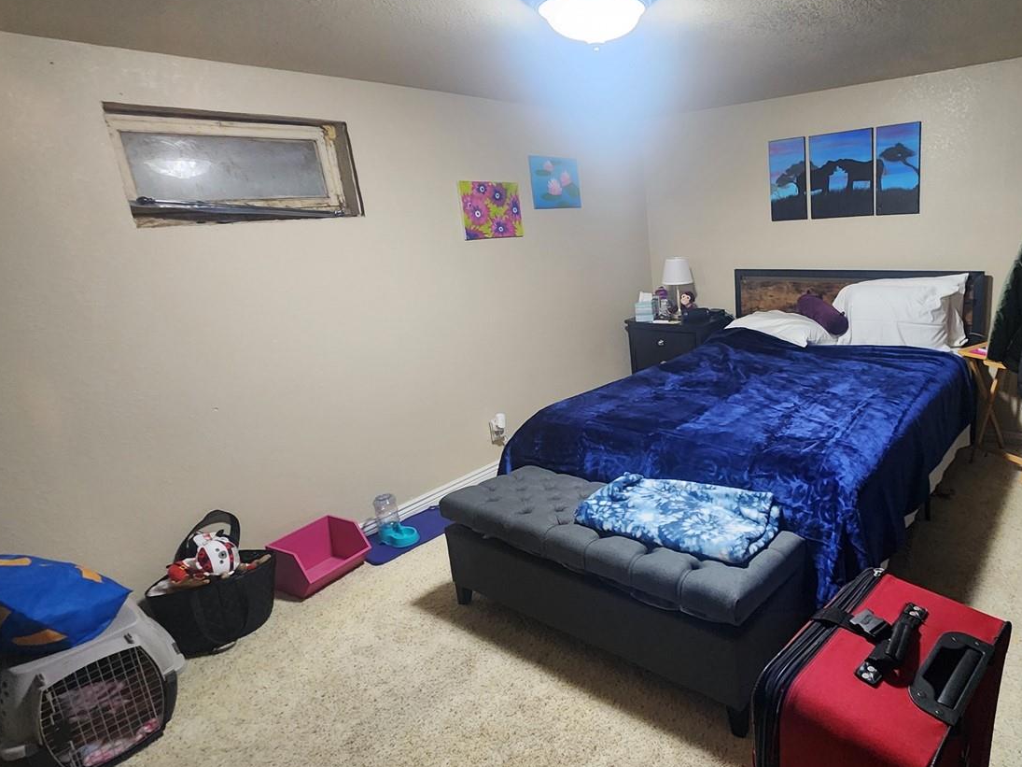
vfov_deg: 68.6
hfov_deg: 81.0
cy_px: 352
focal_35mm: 19
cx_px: 704
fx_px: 561
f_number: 2.2
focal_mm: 2.2
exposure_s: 1/30
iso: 400
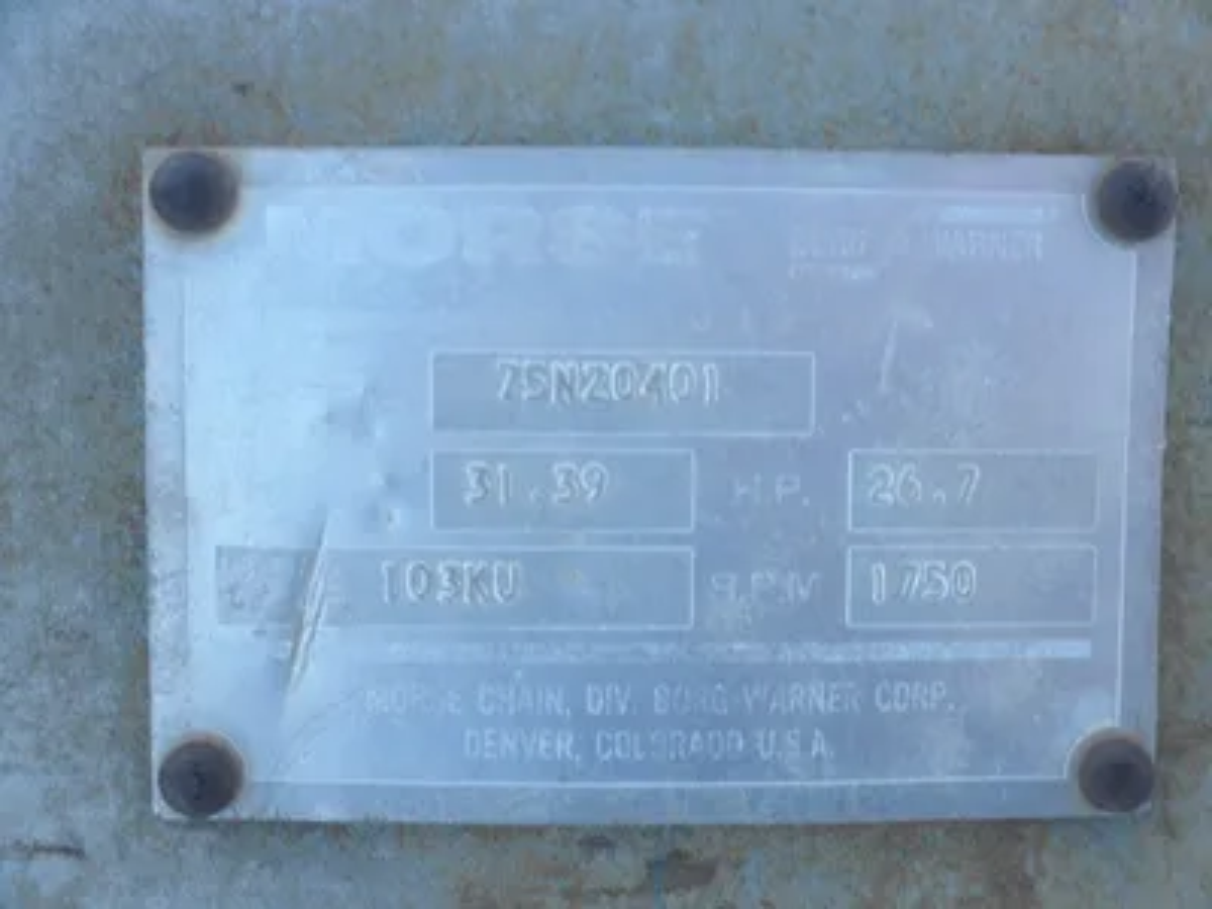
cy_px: 454
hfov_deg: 52.6
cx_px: 606
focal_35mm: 35
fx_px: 1225
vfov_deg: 40.7
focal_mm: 6.1
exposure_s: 1/100
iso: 64
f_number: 3.2
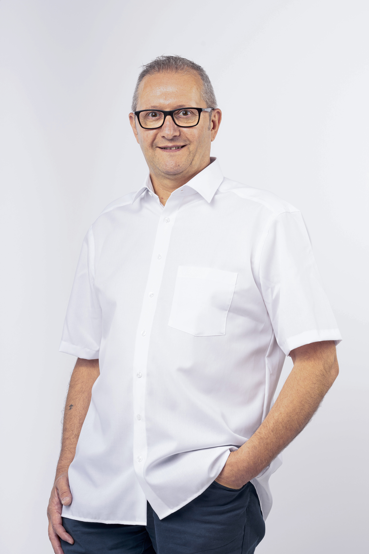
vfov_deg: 15.2
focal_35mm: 135
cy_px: 277
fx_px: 2076
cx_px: 184
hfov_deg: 10.2
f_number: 10
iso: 160
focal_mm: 135
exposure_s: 1/160
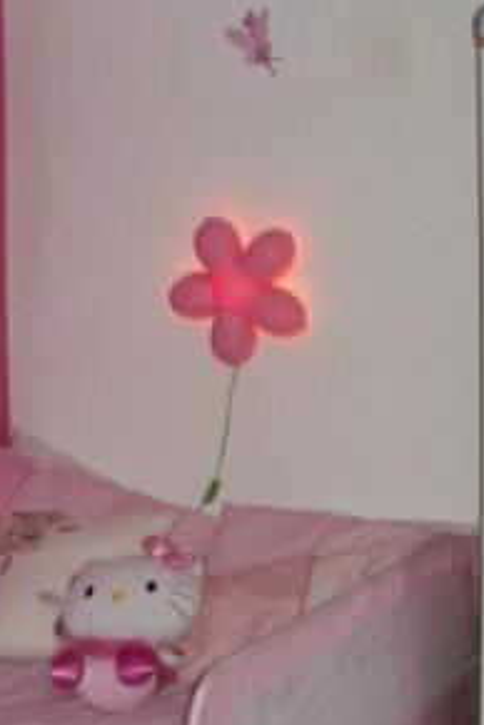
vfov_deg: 27.5
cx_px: 161
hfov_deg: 18.6
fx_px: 1472
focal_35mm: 73
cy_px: 482
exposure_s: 1/30
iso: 160
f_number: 3.1
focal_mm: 6.3
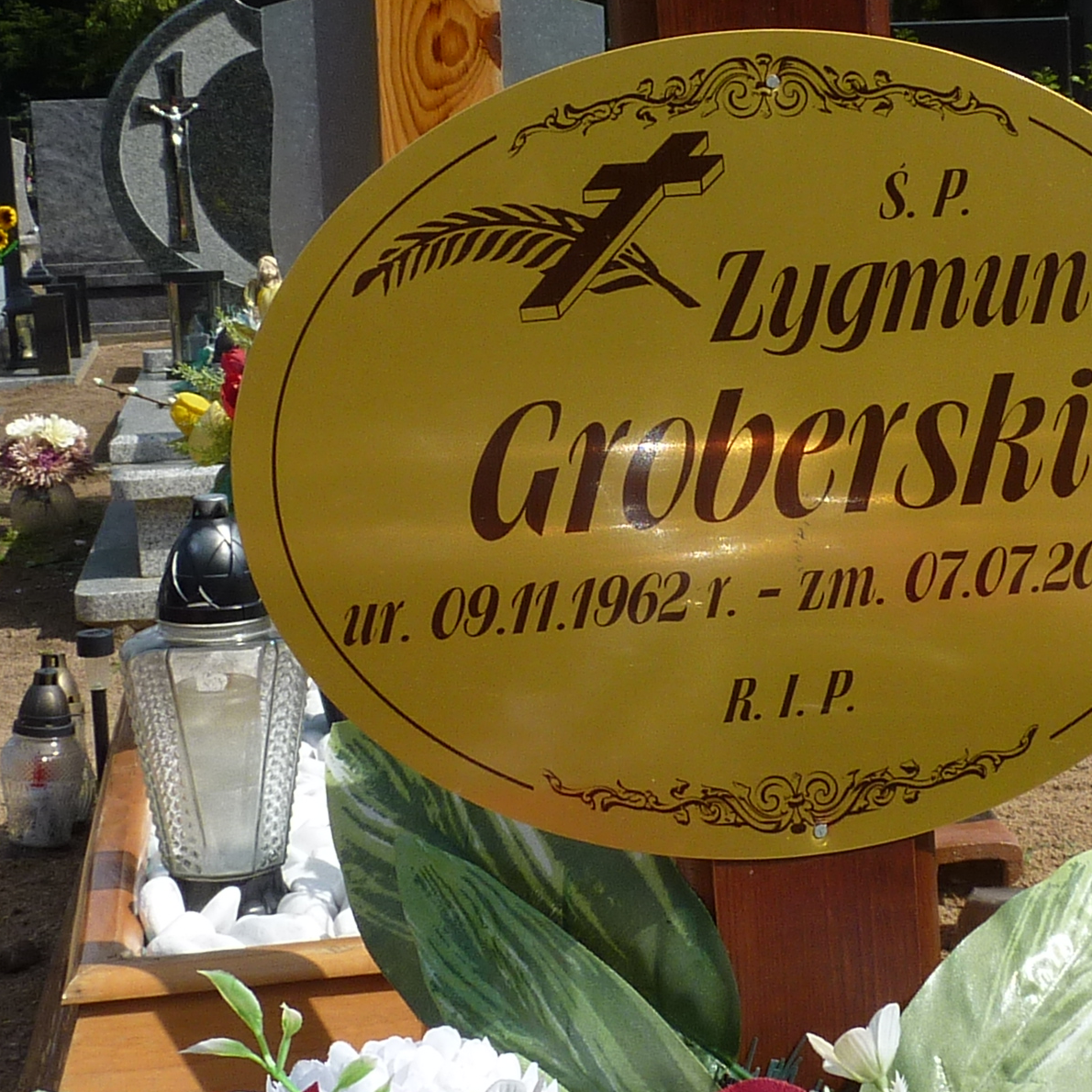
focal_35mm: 73
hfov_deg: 23.6
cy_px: 495
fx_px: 2605
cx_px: 696
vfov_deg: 23.7
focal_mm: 4.4
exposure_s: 1/500
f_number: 5
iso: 80
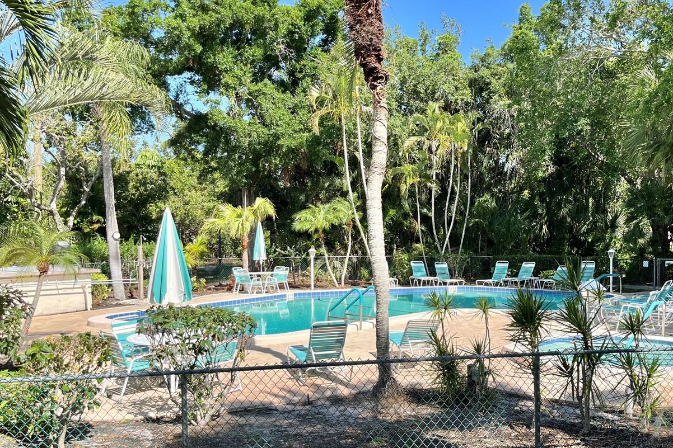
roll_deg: -0.1
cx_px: 410
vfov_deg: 36.7
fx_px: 673
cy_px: 265
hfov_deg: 52.7
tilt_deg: -3.1
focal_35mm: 36
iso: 50
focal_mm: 5.1
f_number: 1.6
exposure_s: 1/1832
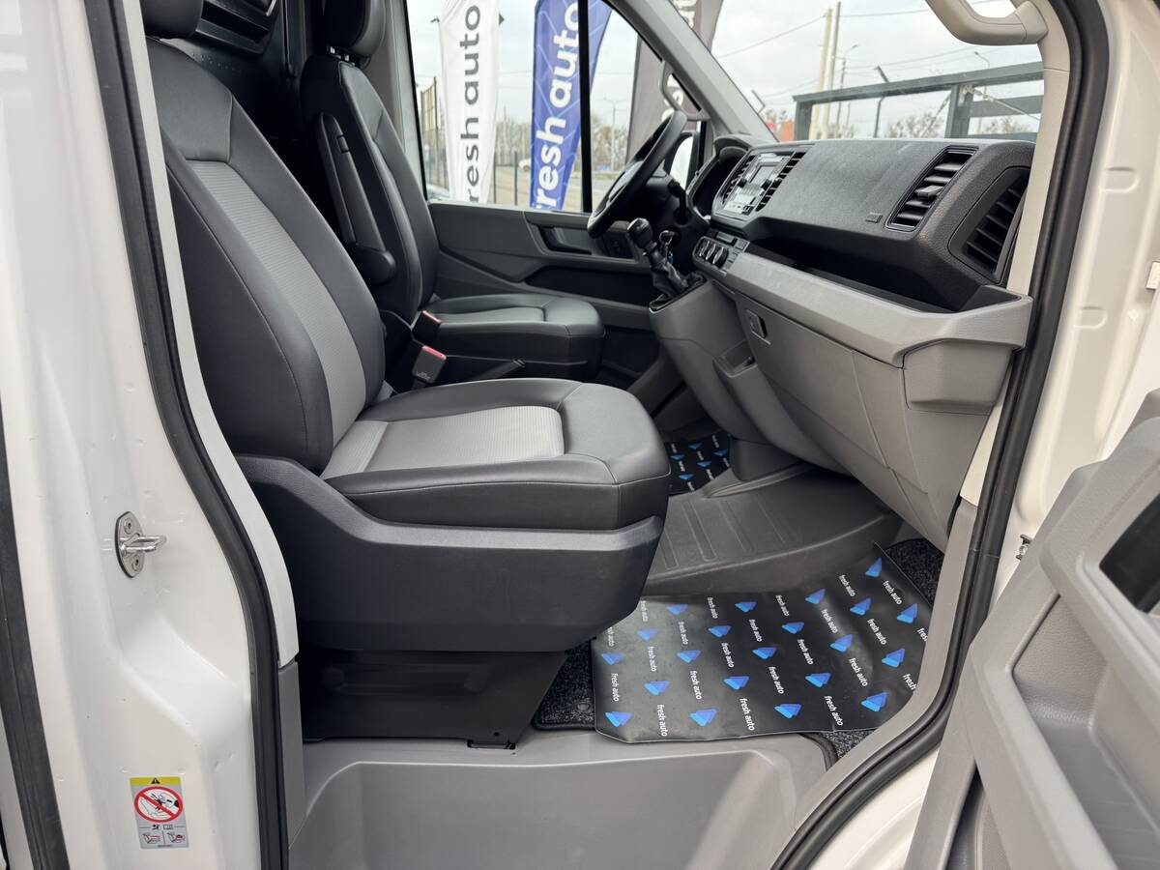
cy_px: 435
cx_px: 580
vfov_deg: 56.8
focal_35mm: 24
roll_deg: -1.5
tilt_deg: -17.5
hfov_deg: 71.6
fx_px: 804
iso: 100
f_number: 1.78
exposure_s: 1/121
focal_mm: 6.76
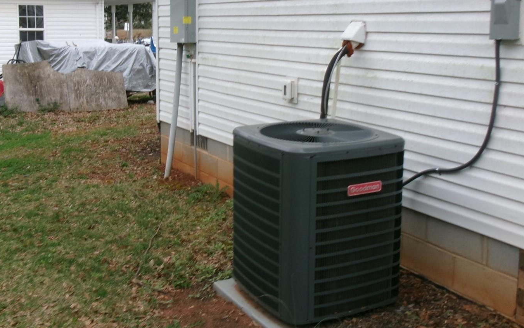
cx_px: 216
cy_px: 110
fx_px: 643
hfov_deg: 44.2
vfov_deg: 28.4
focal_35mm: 45
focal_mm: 5.1
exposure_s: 1/200
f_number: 3.9
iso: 100
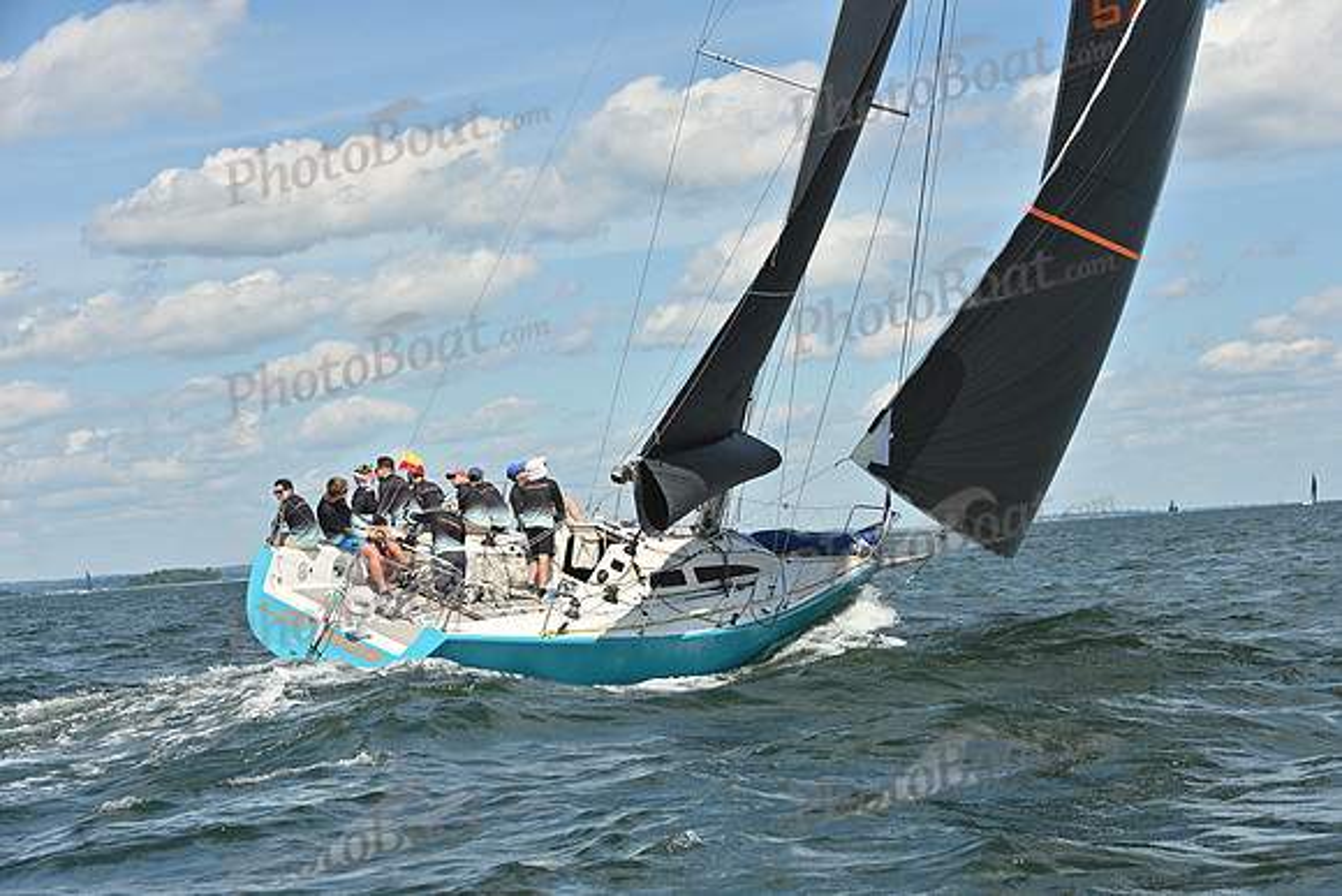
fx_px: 2908
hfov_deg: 26.0
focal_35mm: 78
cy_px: 448
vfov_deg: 17.5
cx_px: 671
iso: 250
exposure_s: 1/1600
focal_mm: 78
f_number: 8
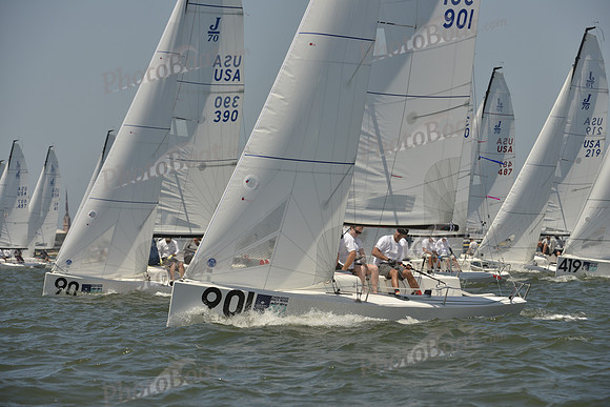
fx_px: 3390
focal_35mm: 200
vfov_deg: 6.9
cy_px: 204
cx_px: 305
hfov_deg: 10.3
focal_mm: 200
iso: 200
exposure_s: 1/1250
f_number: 7.1
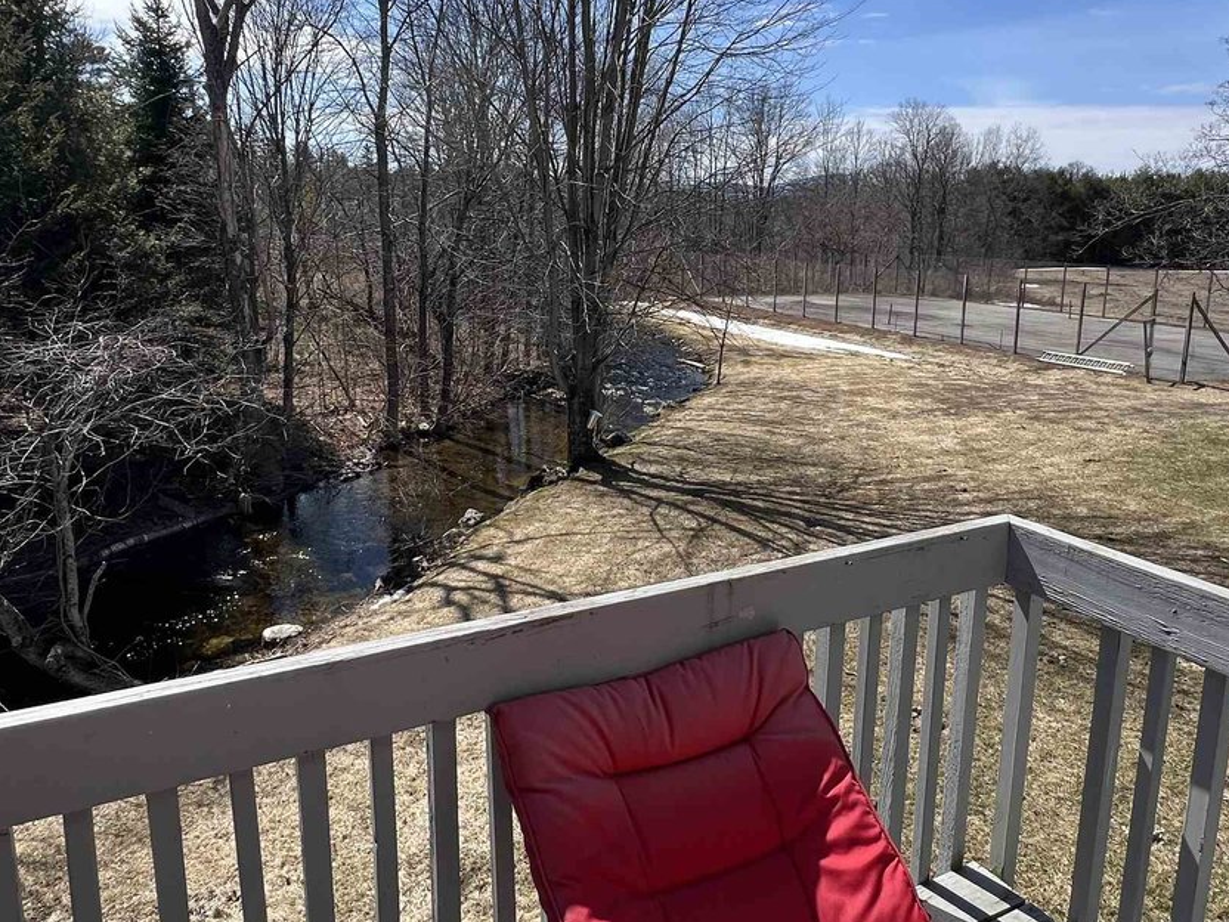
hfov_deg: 69.4
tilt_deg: -11.5
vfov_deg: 54.7
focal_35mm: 25
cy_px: 399
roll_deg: -0.7
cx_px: 613
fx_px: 888
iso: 32
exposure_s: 1/943
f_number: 1.8
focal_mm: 1.57
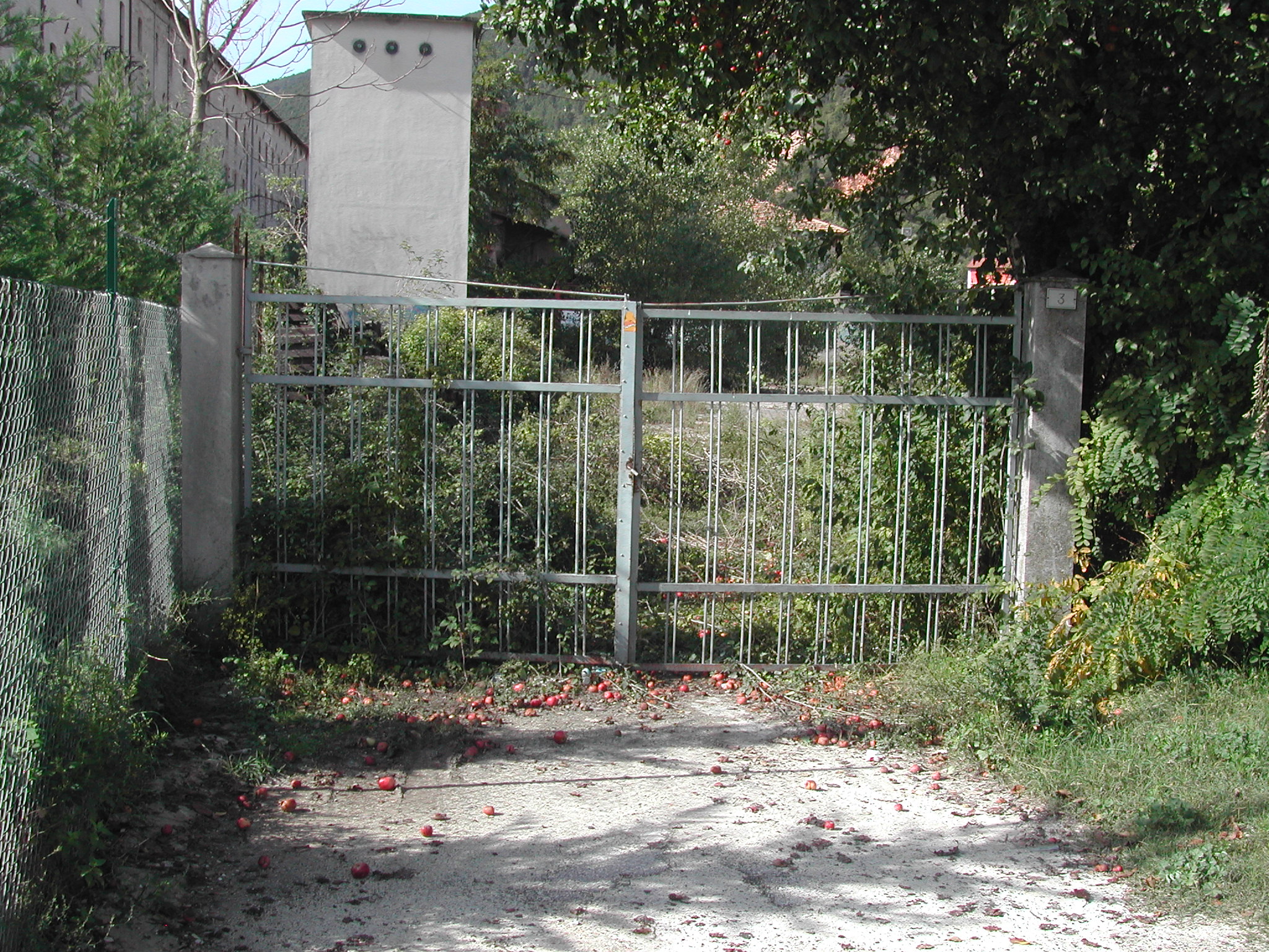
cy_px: 476
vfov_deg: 34.3
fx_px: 1540
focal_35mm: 42
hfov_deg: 44.8
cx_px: 634
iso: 100
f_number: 8
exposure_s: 1/124
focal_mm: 9
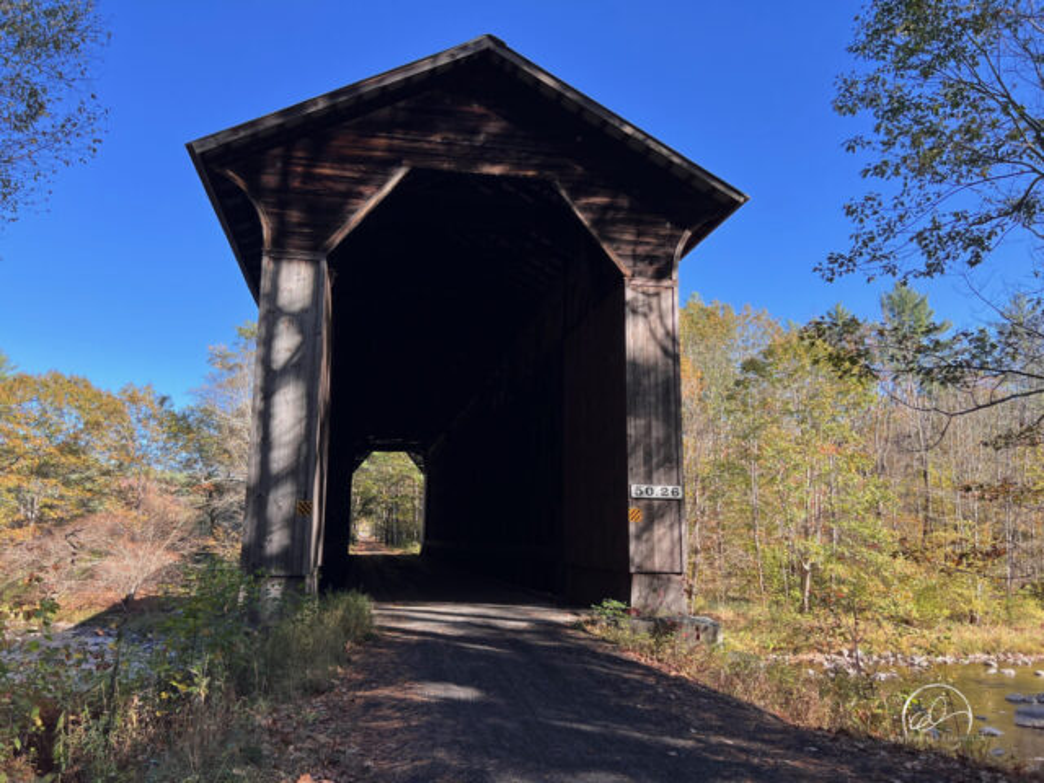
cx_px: 522
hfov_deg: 67.3
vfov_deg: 53.1
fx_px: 784
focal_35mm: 26
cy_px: 392
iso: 50
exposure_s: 1/866
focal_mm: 5.7
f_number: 1.5
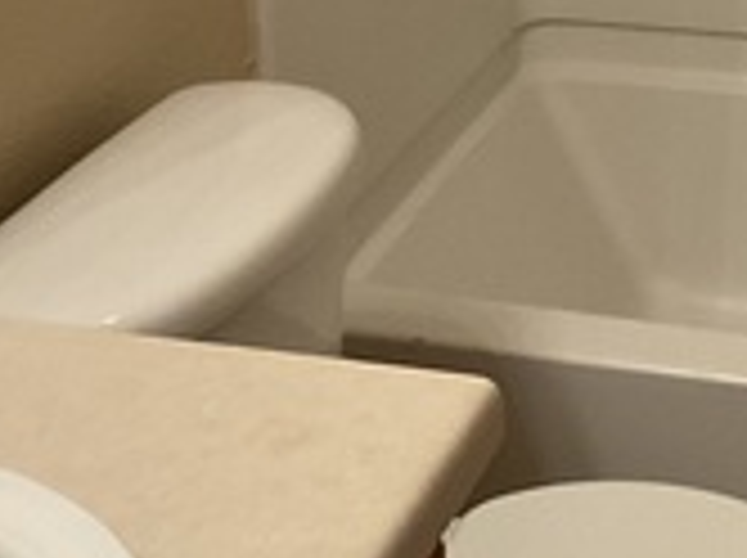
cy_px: -230
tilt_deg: -16.0
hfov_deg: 17.1
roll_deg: -0.1
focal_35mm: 112
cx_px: 778
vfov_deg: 12.6
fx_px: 2413
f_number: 1.8
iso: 125
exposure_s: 1/60
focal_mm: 3
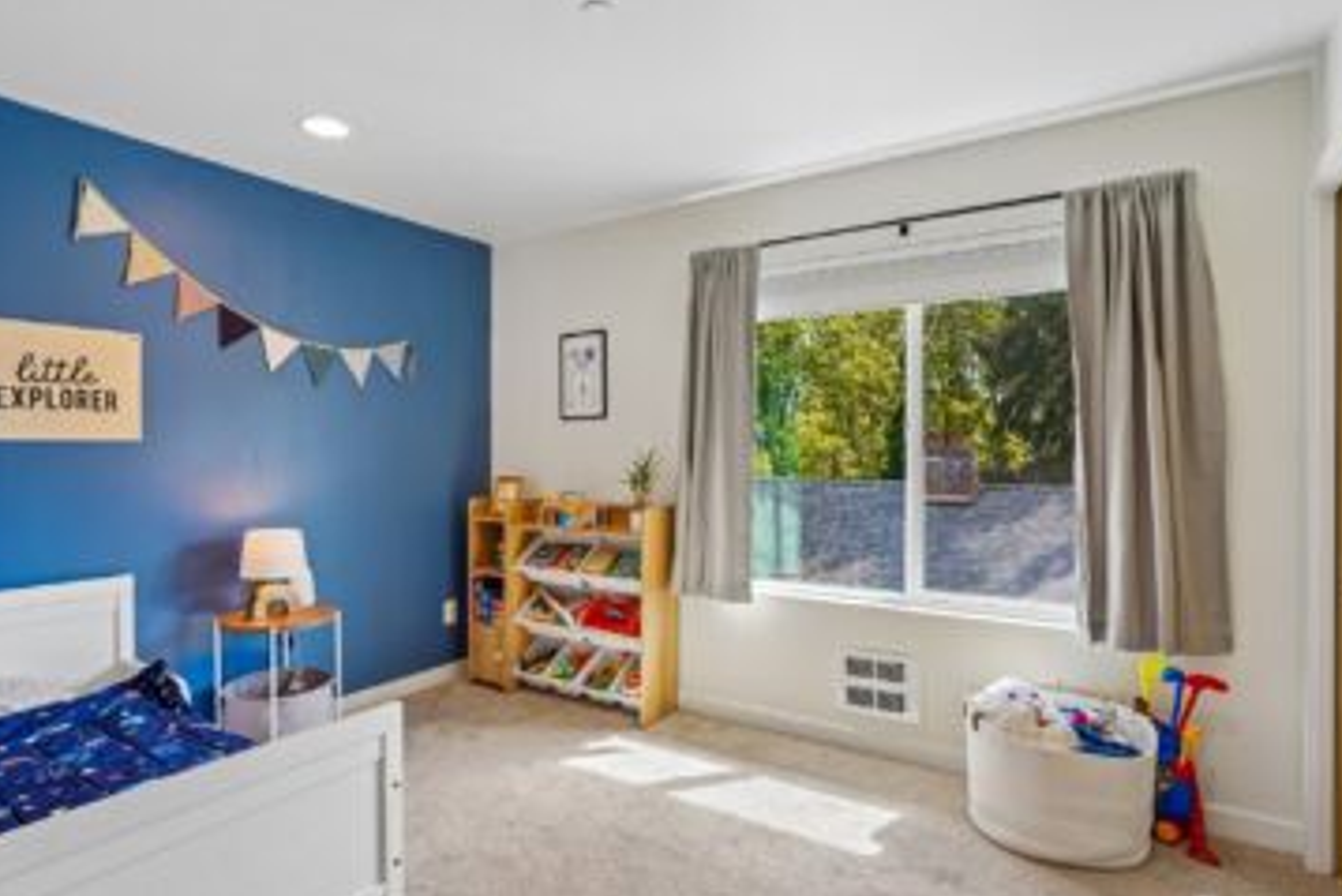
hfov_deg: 86.9
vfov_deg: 64.6
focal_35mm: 19
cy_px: 452
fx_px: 709
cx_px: 649
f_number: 8
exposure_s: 1/45
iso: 400
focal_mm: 17
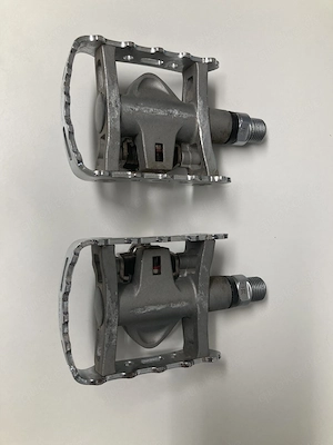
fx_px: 359
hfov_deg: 49.7
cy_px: 222
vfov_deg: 63.4
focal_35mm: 28
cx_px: 166
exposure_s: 1/50
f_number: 1.8
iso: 64
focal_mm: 3.99
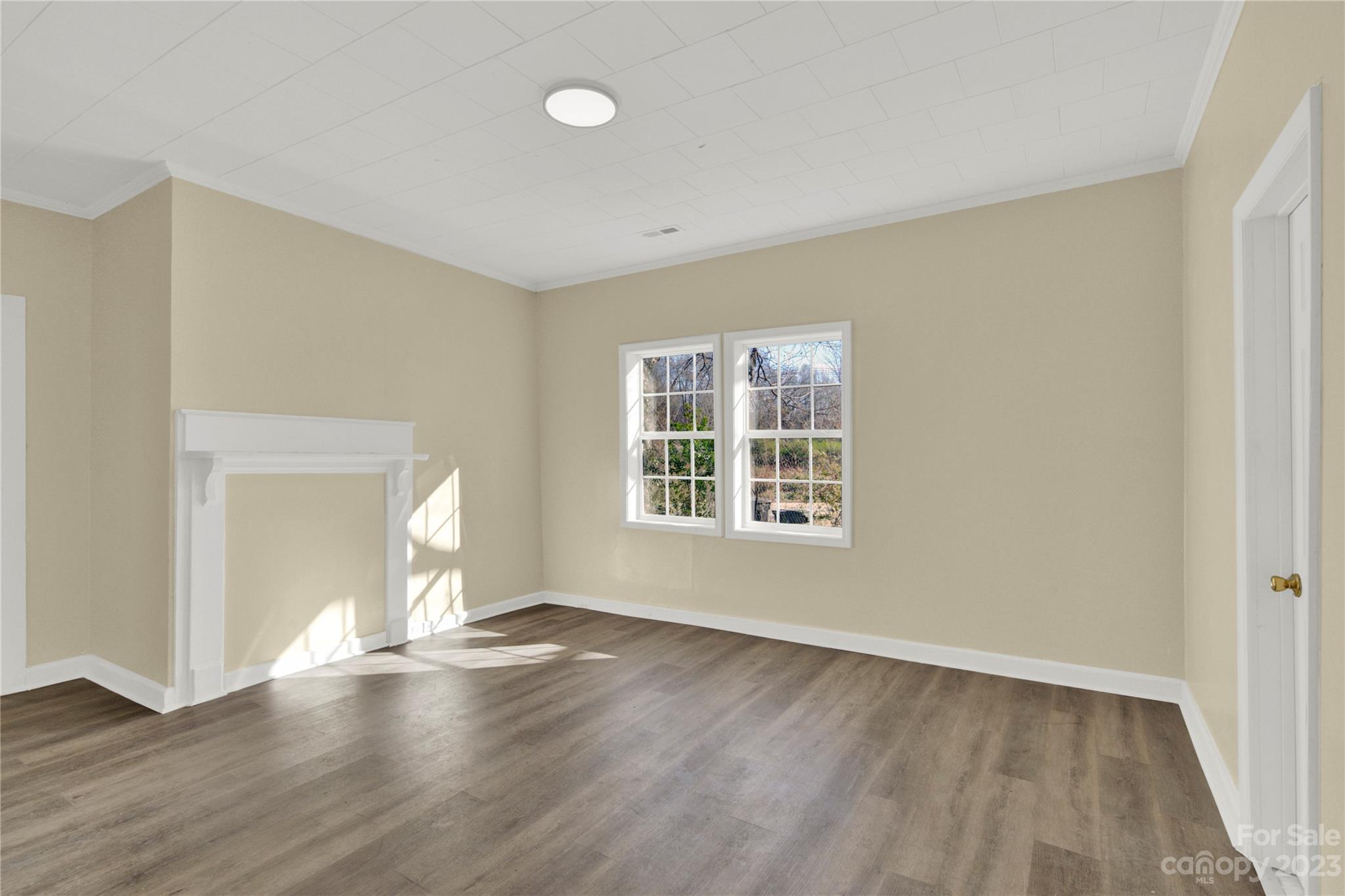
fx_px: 598
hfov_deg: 96.7
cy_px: 448
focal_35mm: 16
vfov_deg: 73.7
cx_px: 672
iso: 640
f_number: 11
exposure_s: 1/100
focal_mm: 16
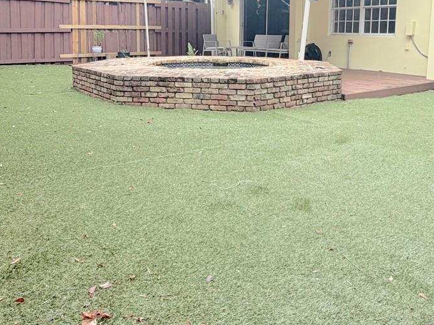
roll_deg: -0.6
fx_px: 414
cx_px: 229
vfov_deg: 41.5
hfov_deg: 55.3
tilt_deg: -6.3
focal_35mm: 33
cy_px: 75
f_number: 2.2
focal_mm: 2.22
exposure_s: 1/658
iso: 40
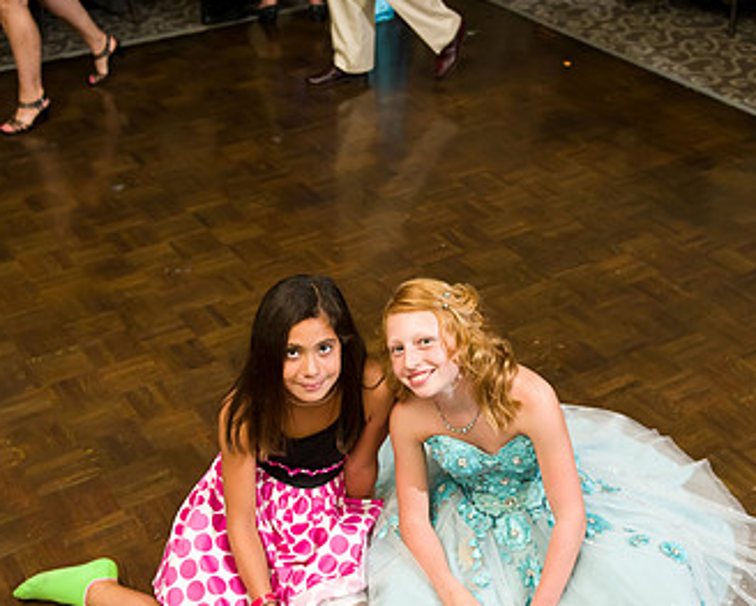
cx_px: 417
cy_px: 376
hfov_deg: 35.3
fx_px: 1187
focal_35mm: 53
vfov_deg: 28.6
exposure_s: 1/125
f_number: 3.2
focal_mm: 32
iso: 1600
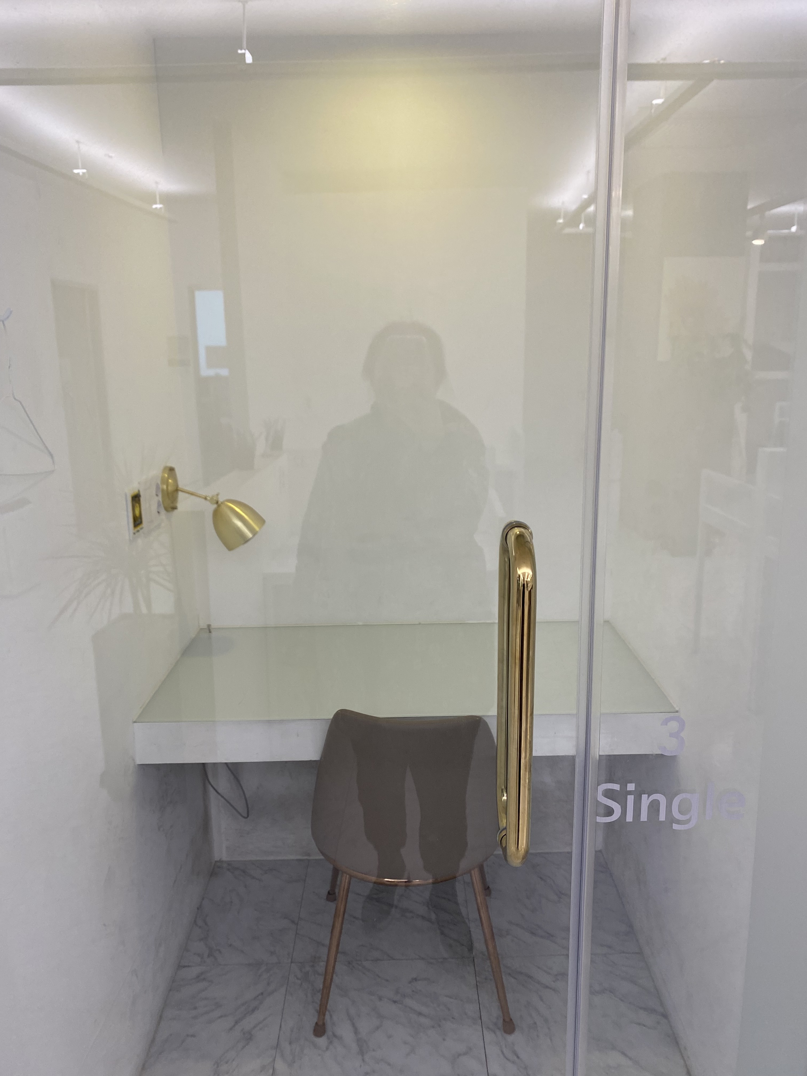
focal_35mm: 26
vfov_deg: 67.3
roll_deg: +1.5
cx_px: 404
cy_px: 538
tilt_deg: -13.2
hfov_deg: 53.1
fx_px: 808
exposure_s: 1/120
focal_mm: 4.25
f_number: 1.8
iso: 125
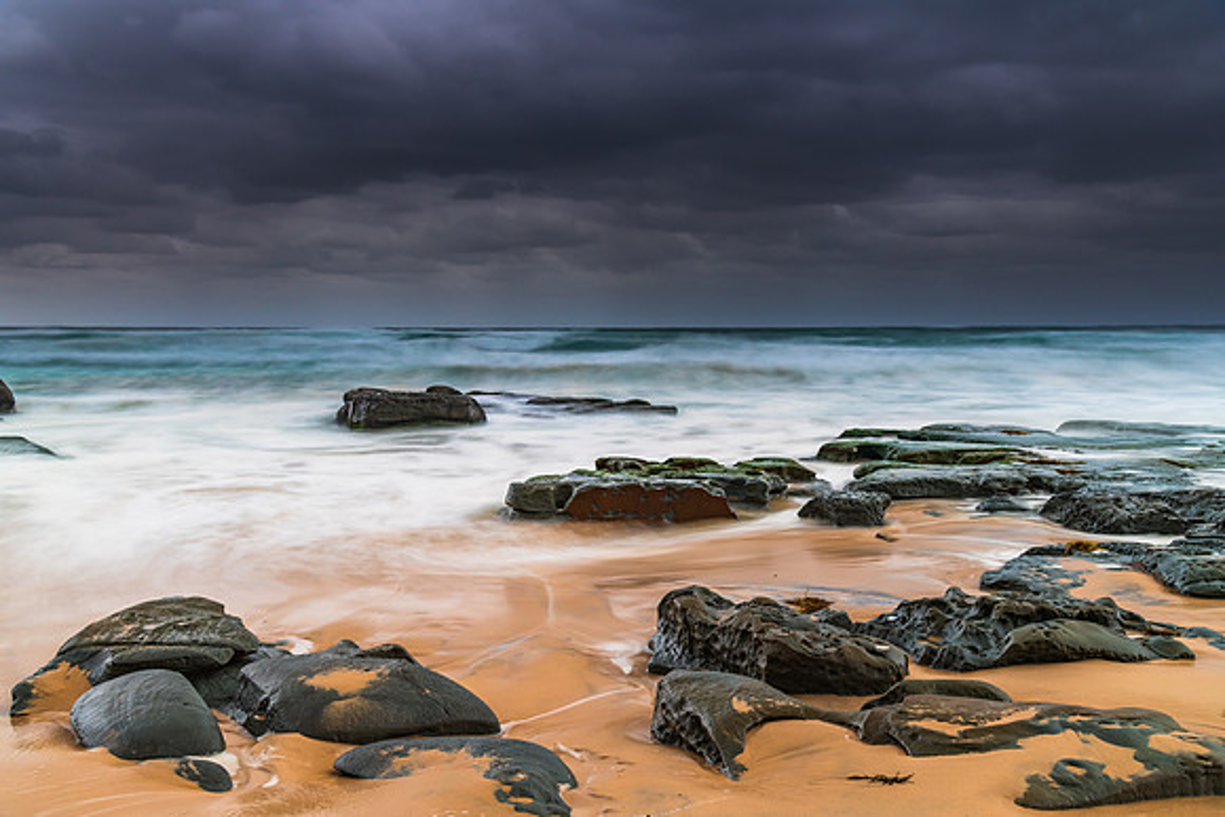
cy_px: 408
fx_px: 1208
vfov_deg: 37.4
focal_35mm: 36
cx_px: 612
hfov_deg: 53.8
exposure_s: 4
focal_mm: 35
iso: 400
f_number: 6.3
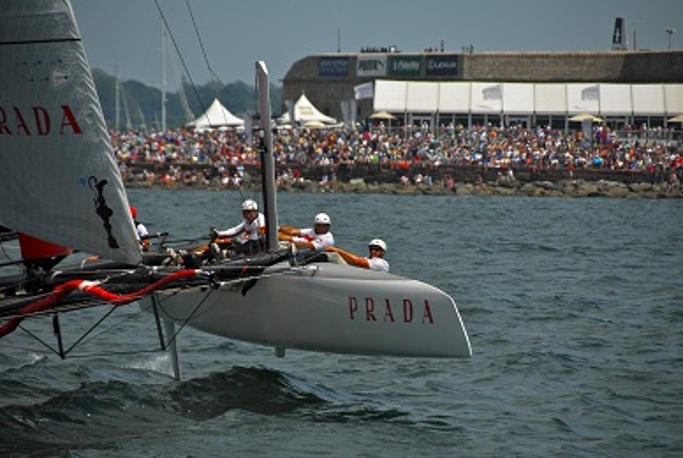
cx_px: 342
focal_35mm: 255
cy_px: 229
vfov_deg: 5.4
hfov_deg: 8.1
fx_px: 4845
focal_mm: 170
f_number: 5.6
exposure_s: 1/2000
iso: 100
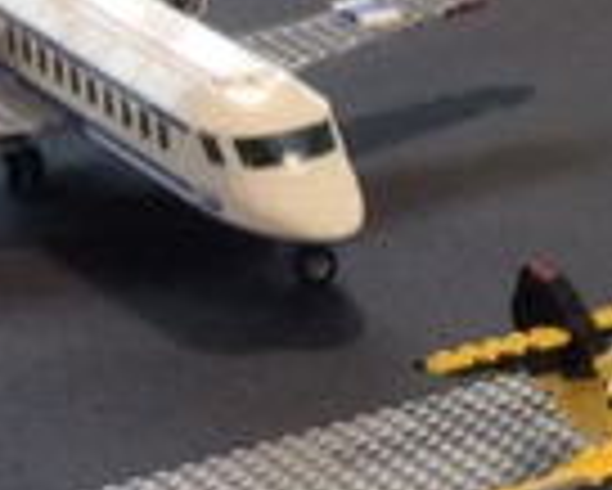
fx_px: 3317
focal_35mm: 183
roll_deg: +0.3
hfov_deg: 9.5
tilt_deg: -17.2
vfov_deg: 8.4
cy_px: -29
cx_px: 1436
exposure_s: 1/25
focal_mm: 3.3
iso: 80
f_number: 2.4
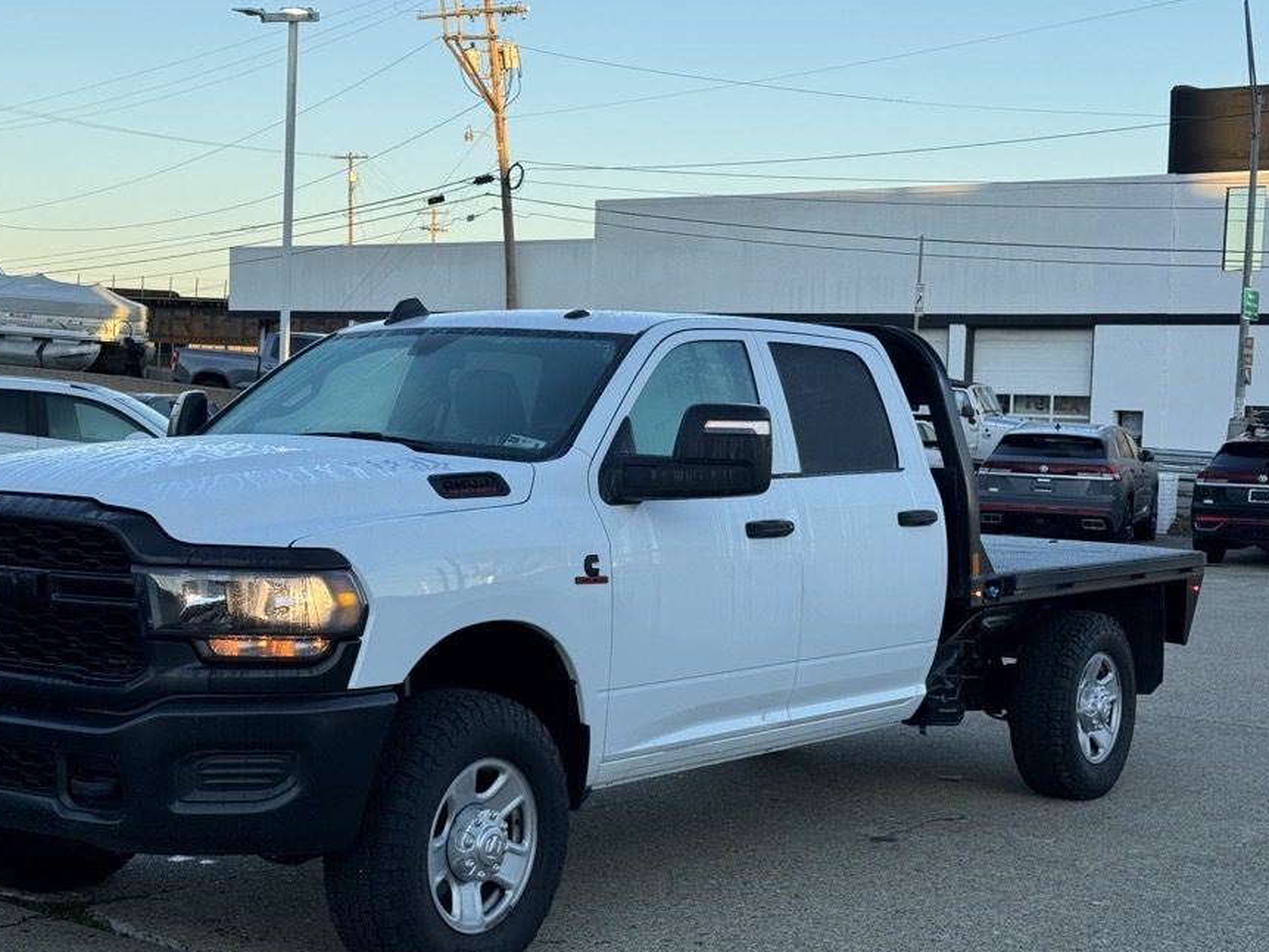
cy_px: 491
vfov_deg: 25.7
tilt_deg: -3.4
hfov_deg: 33.7
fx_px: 2090
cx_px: 545
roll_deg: -2.0
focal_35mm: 57
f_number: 1.78
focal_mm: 6.76
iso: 64
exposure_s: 1/1076
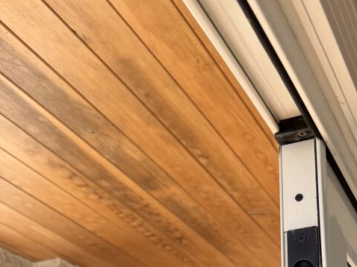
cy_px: 323
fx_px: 598
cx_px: 286
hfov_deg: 32.3
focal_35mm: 58
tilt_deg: +15.0
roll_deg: +0.8
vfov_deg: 23.1
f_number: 1.78
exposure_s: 1/1174
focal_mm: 6.76
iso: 100
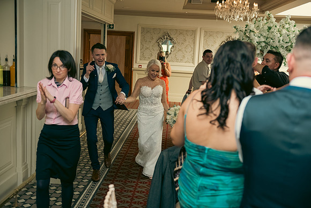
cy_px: 104
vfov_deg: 31.9
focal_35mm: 42
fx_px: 363
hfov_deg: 46.4
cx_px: 156
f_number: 3.5
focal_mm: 42
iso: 800
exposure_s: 1/160
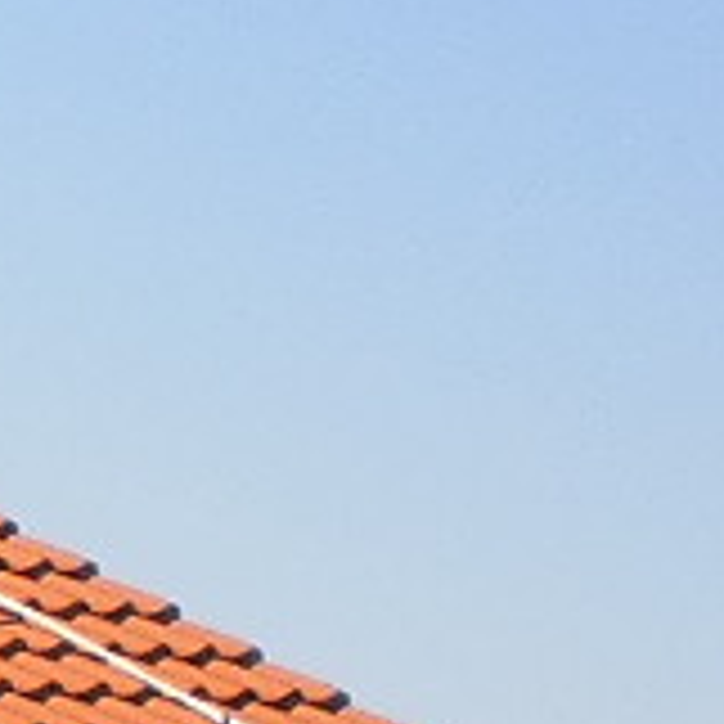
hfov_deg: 4.5
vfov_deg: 4.8
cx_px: -1722
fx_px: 8708
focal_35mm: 368
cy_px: 755
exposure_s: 1/800
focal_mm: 7.4
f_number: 4.9
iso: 100
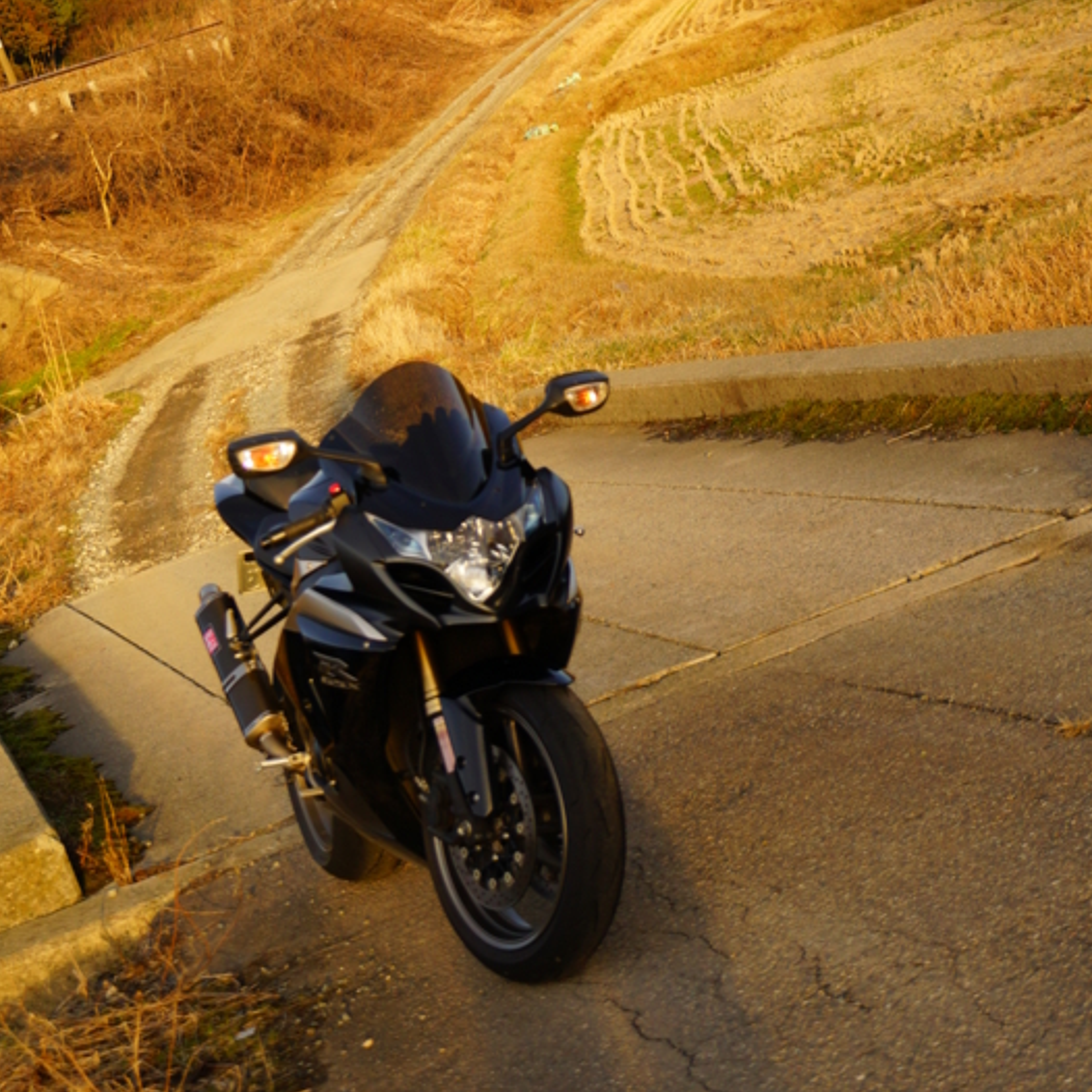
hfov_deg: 23.1
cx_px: 549
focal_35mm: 75
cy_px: 284
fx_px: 2677
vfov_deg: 22.9
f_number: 4.5
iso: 320
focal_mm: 39
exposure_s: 1/750
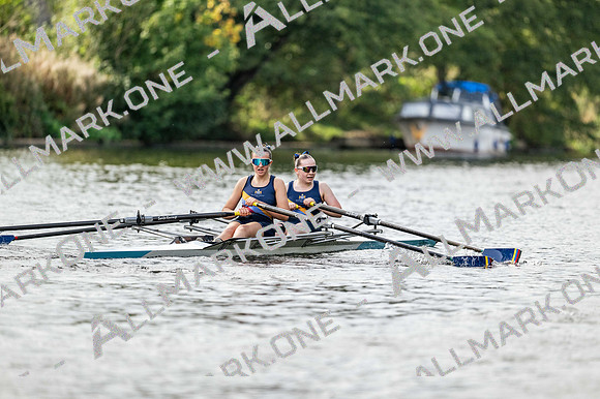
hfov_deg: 5.2
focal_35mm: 400
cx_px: 300
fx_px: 6664
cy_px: 200
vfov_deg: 3.4
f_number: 4.5
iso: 800
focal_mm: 400
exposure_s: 1/2500
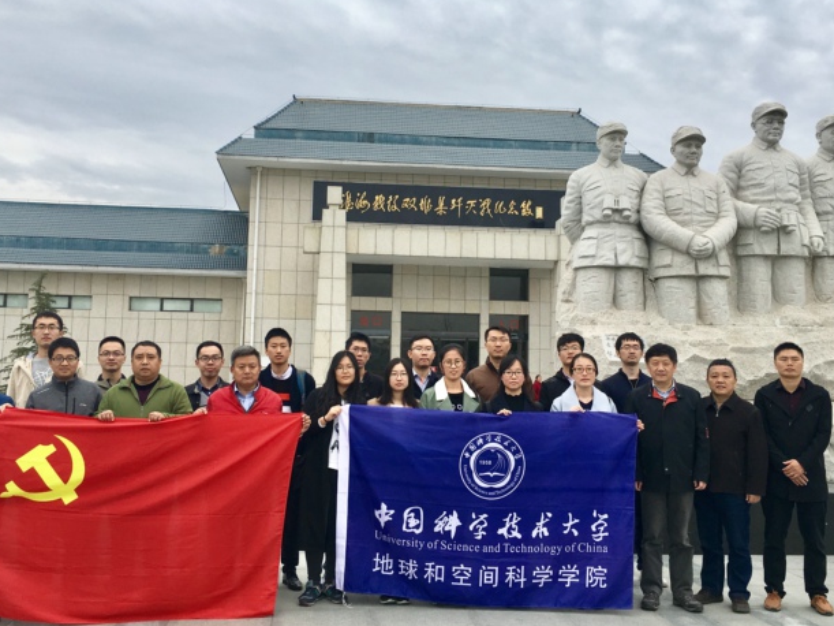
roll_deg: -2.0
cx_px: 418
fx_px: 915
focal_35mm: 38
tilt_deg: +6.5
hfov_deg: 49.0
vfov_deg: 37.7
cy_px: 284
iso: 25
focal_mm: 4.15
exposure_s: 1/490
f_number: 2.2
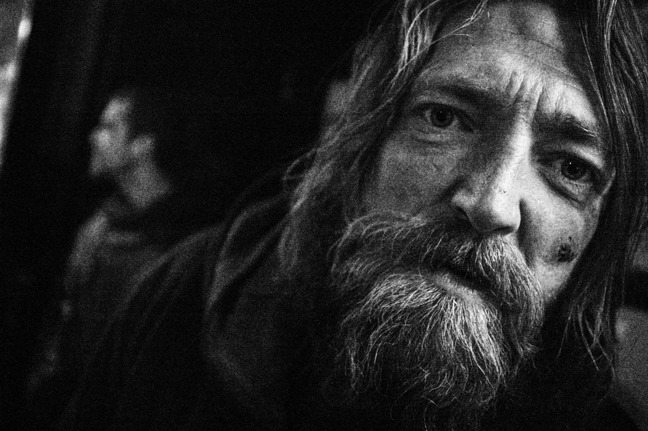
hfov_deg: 62.0
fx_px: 540
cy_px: 216
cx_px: 324
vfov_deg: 43.5
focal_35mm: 30
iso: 1600
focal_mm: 20
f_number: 2.8
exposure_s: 1/125
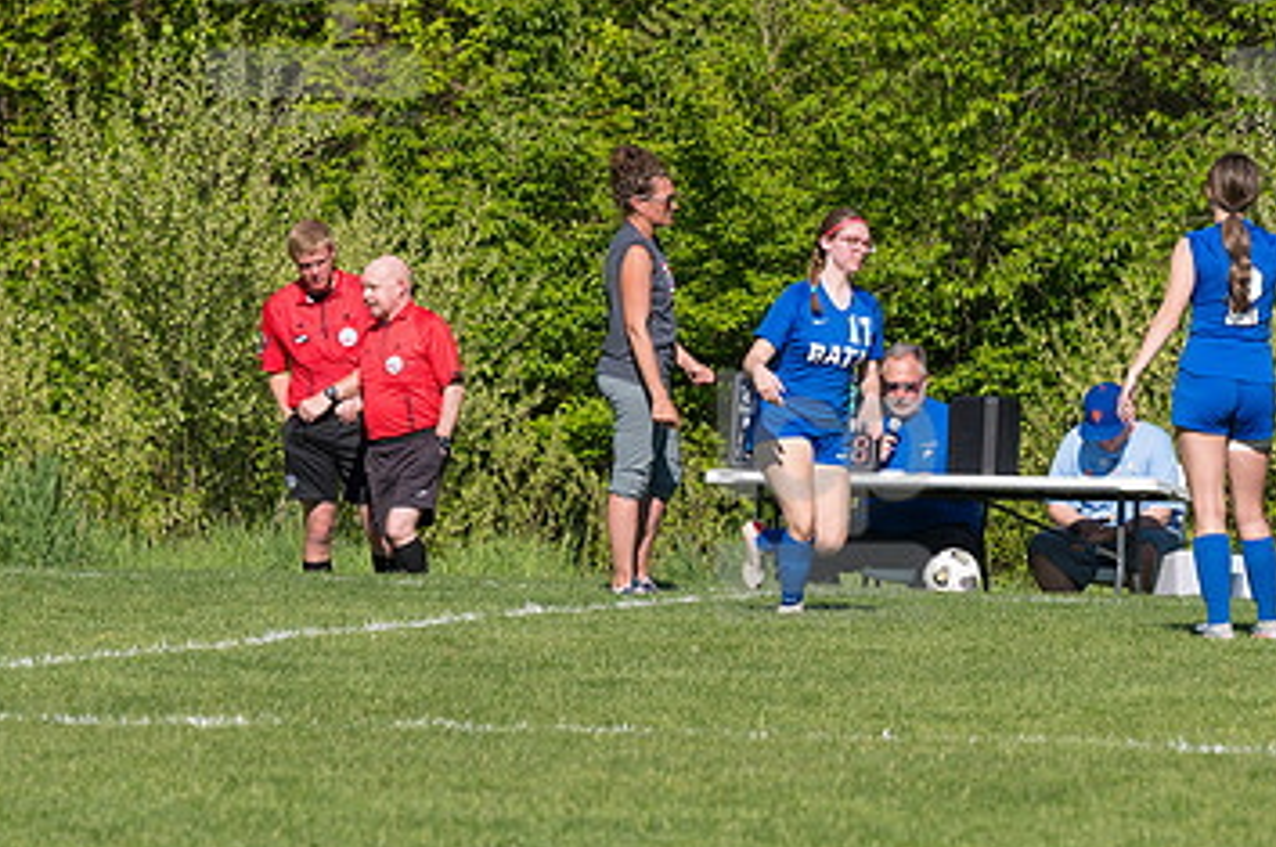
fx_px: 17415
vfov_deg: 2.8
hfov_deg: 4.2
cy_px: 497
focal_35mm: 492
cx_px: 825
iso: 250
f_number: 5.6
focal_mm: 200
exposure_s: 1/1600
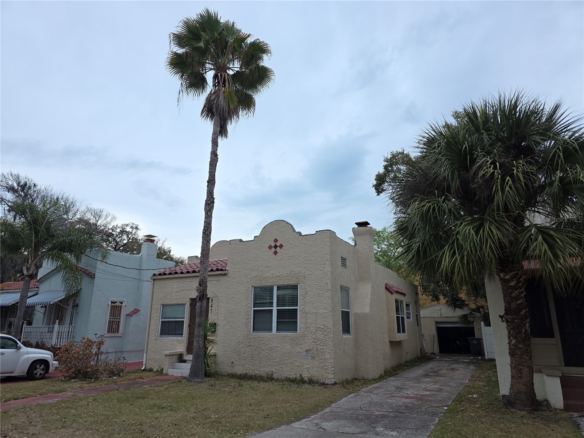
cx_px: 292
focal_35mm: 23
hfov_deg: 73.9
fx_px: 388
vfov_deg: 58.9
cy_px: 219
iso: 12
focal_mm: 6.3
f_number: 1.7
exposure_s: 1/218
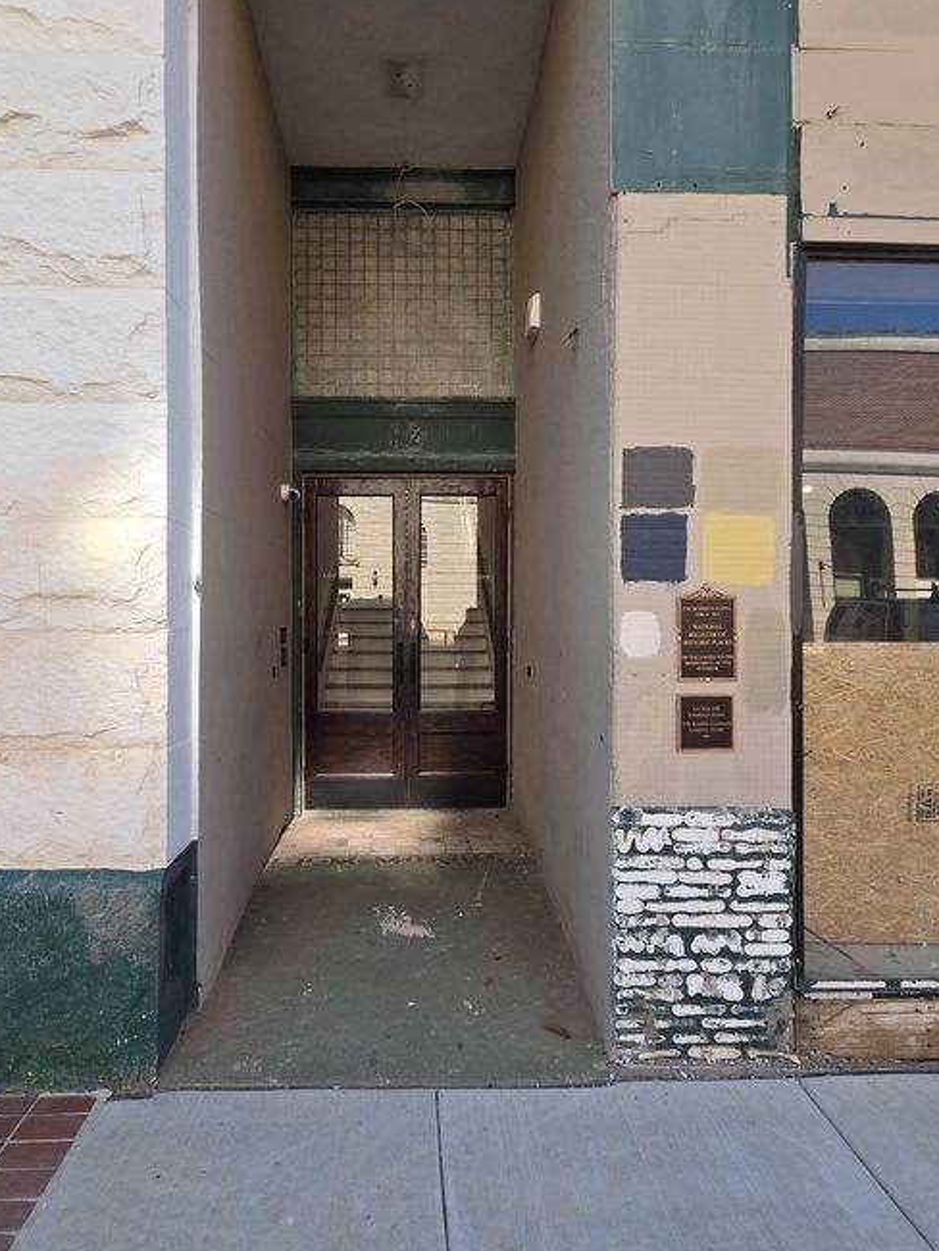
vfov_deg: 94.5
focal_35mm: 16
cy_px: 610
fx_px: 578
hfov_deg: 78.0
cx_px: 429
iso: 50
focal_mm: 2.2
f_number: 2.2
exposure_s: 1/400
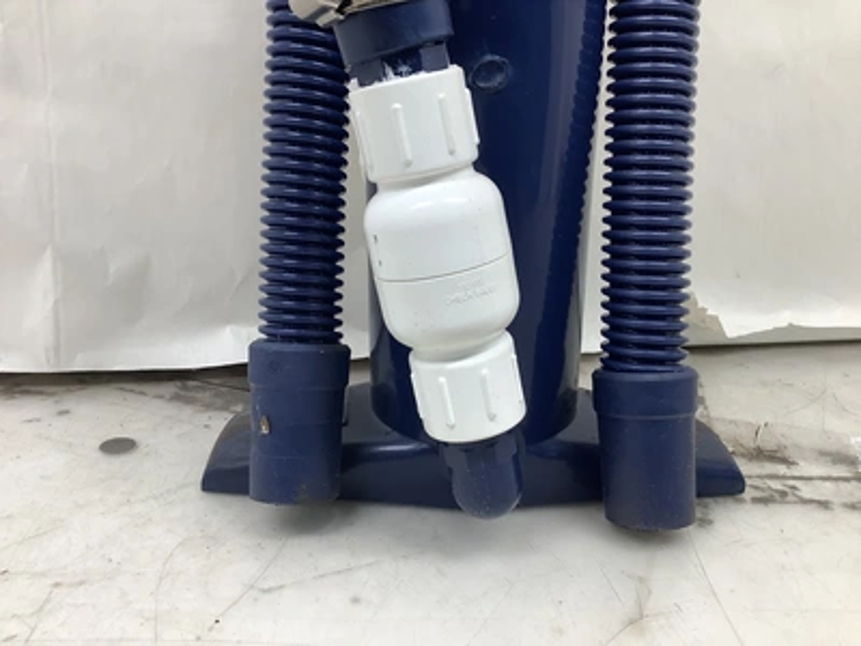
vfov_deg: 45.4
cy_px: 323
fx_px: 771
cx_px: 430
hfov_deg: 58.4
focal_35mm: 31
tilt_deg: -15.4
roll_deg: -1.6
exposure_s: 1/60
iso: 64
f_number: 2.4
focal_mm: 3.3
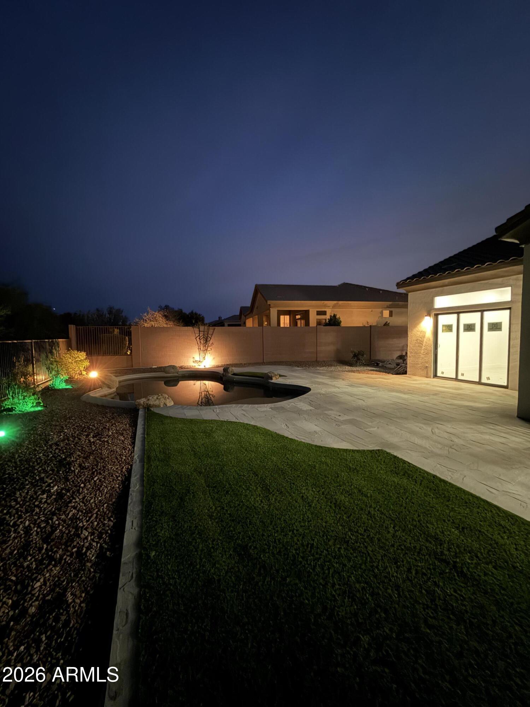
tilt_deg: -3.5
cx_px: 265
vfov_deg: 102.1
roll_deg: +1.5
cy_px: 354
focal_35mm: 14
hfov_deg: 85.7
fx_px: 286
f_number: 2.2
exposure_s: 1/6
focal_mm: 2.22
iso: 1600
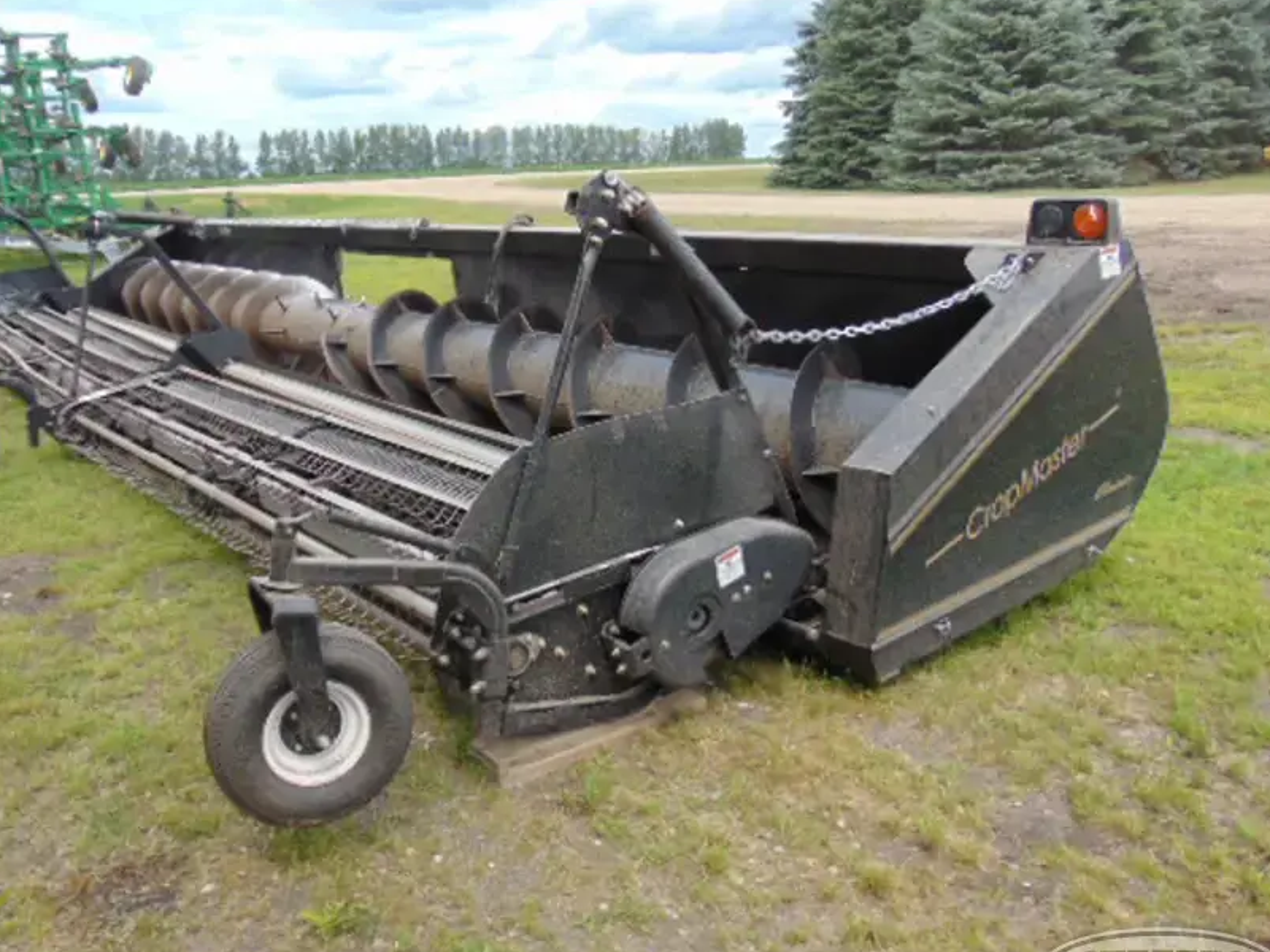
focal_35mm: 30
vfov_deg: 46.8
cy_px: 465
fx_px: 1101
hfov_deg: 59.8
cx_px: 557
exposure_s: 1/1000
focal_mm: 4.5
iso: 80
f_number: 3
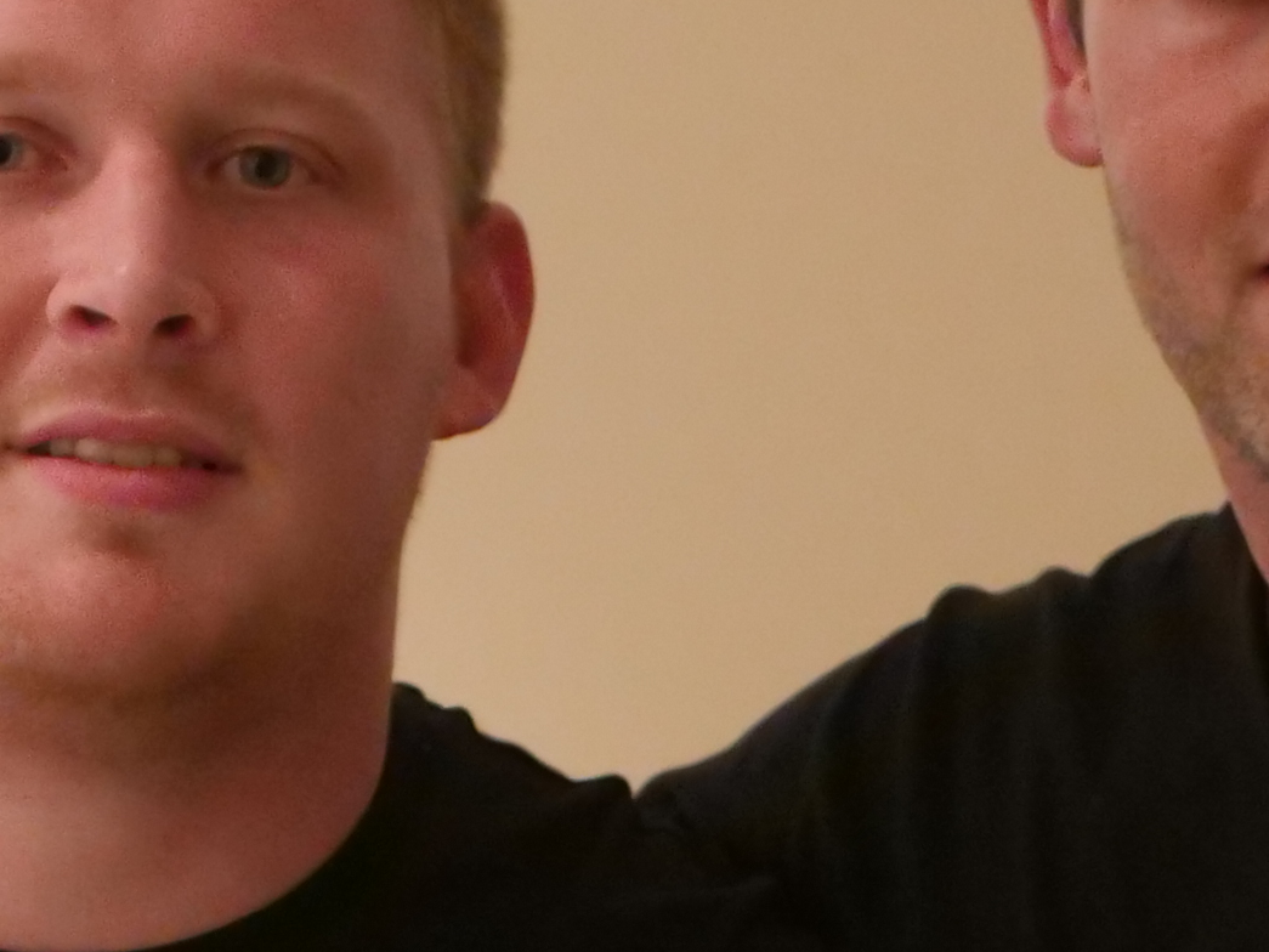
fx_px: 9093
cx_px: 600
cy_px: 1143
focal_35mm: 248
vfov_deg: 6.0
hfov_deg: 8.0
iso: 2500
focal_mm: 25
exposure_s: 1/60
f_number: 1.7
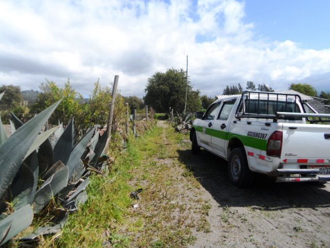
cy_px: 124
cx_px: 165
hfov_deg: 69.4
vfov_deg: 54.9
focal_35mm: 25
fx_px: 238
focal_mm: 4.5
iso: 80
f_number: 2.5
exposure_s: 1/1500
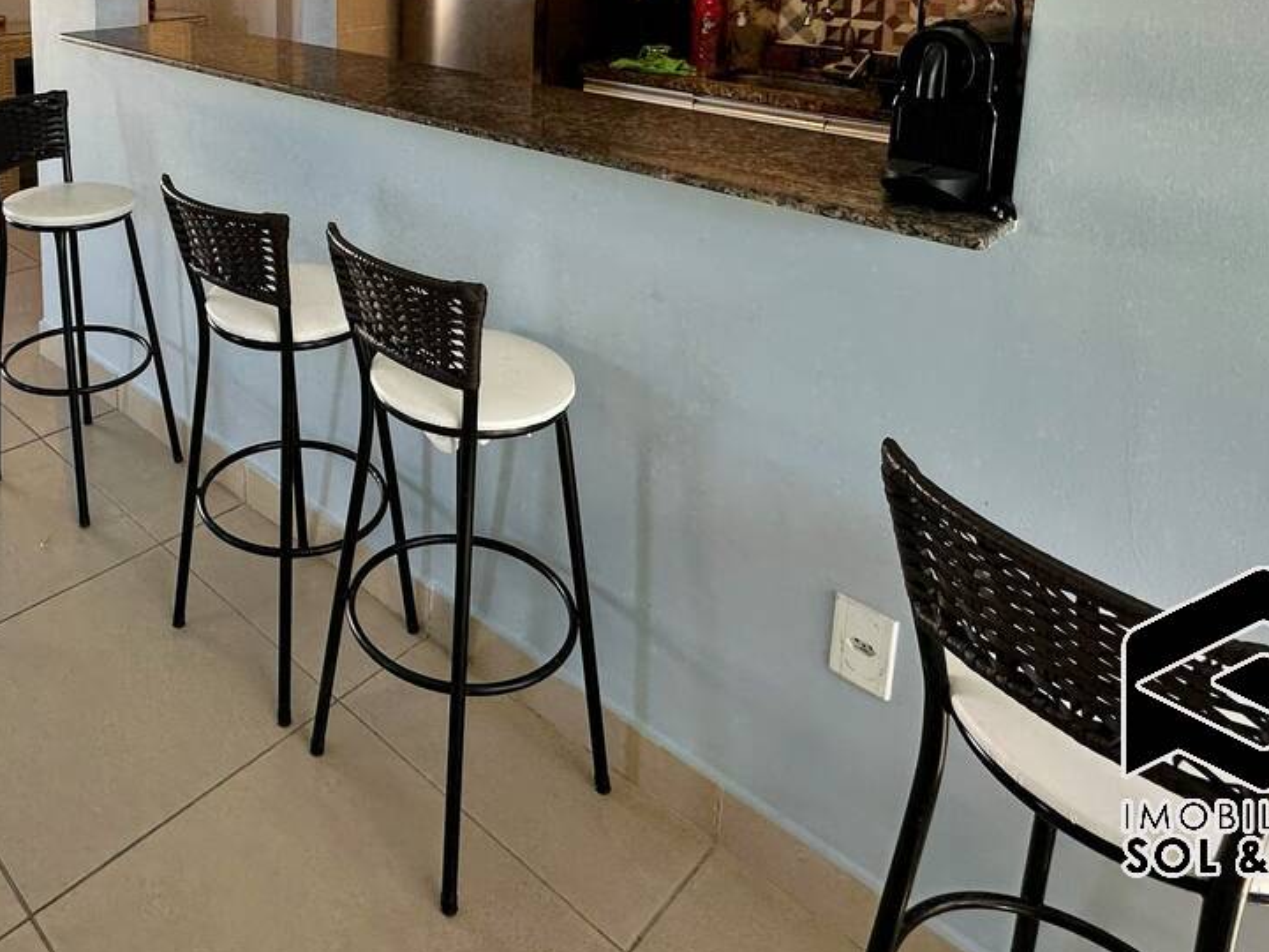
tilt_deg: -9.0
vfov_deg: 44.2
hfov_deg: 60.3
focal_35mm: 28
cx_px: 330
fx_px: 1026
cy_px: 53
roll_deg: -0.1
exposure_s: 1/120
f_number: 2.2
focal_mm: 2.22
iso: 50
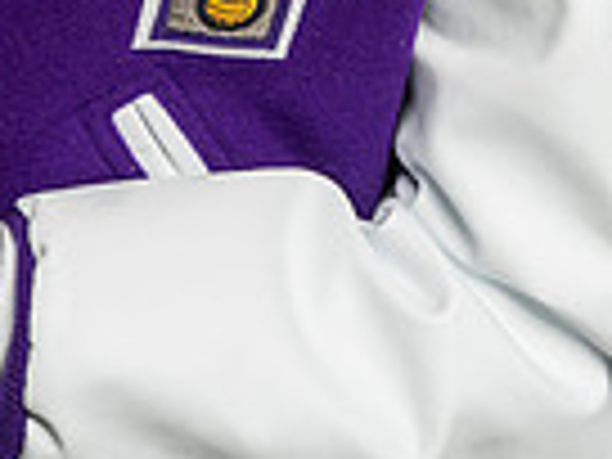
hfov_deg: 12.8
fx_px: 2705
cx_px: 104
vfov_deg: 9.1
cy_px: -495
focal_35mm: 153
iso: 500
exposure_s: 1/250
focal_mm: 48
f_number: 4
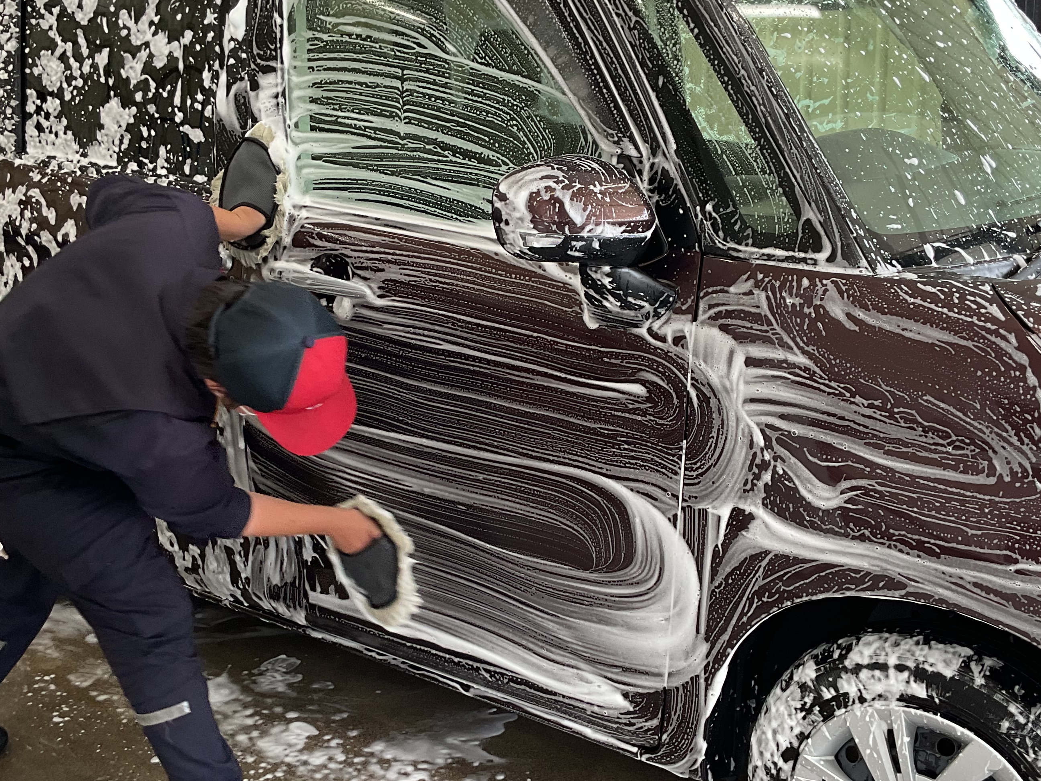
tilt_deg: -18.8
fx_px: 1353
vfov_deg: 32.2
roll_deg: +2.7
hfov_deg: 42.1
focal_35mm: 45
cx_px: 520
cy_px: 429
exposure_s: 1/50
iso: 40
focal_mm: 3
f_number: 1.8
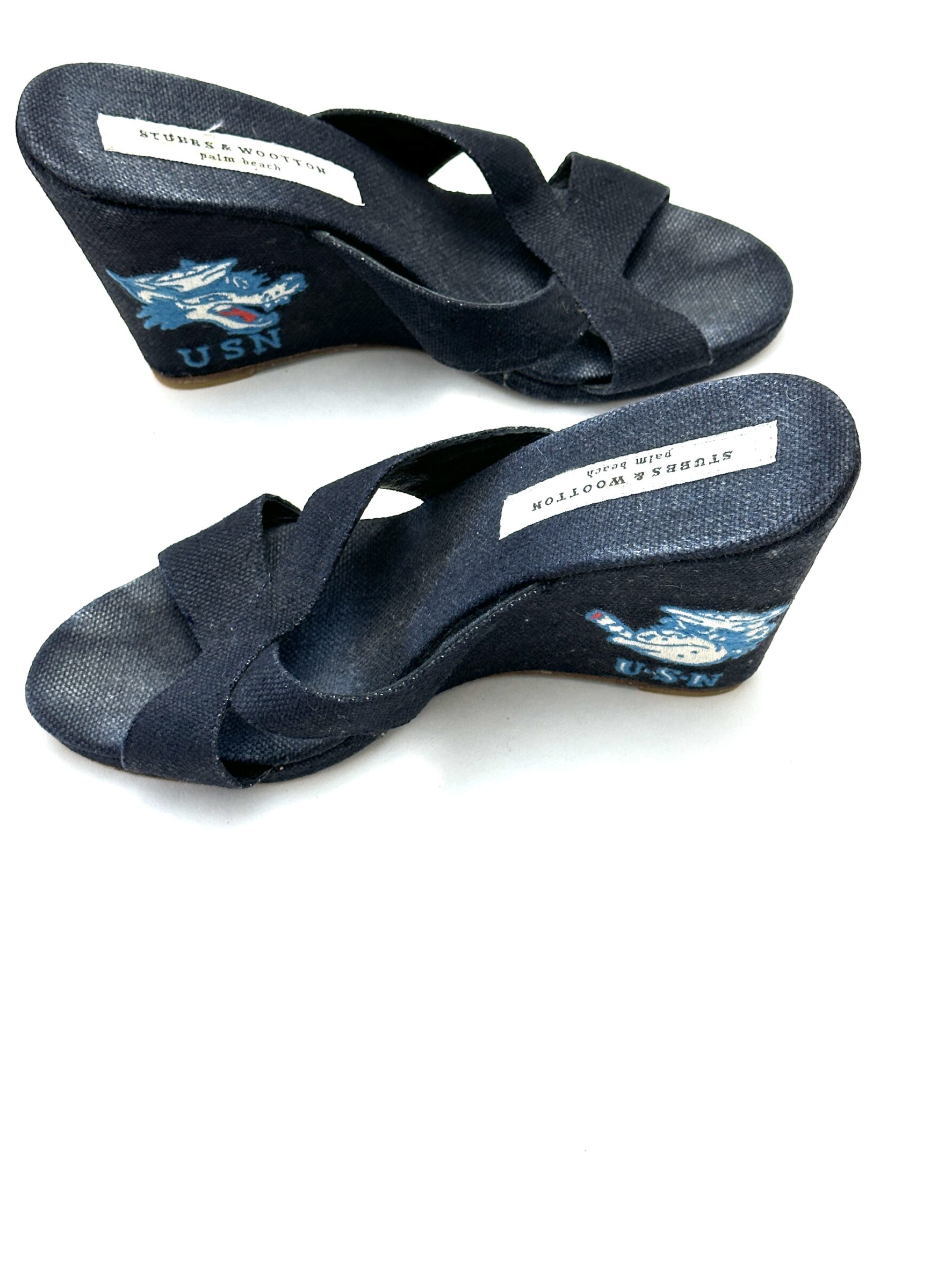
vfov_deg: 36.8
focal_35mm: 52
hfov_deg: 28.0
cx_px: 514
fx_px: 1907
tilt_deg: -56.6
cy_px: 604
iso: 100
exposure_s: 1/60
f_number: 1.78
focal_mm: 6.86
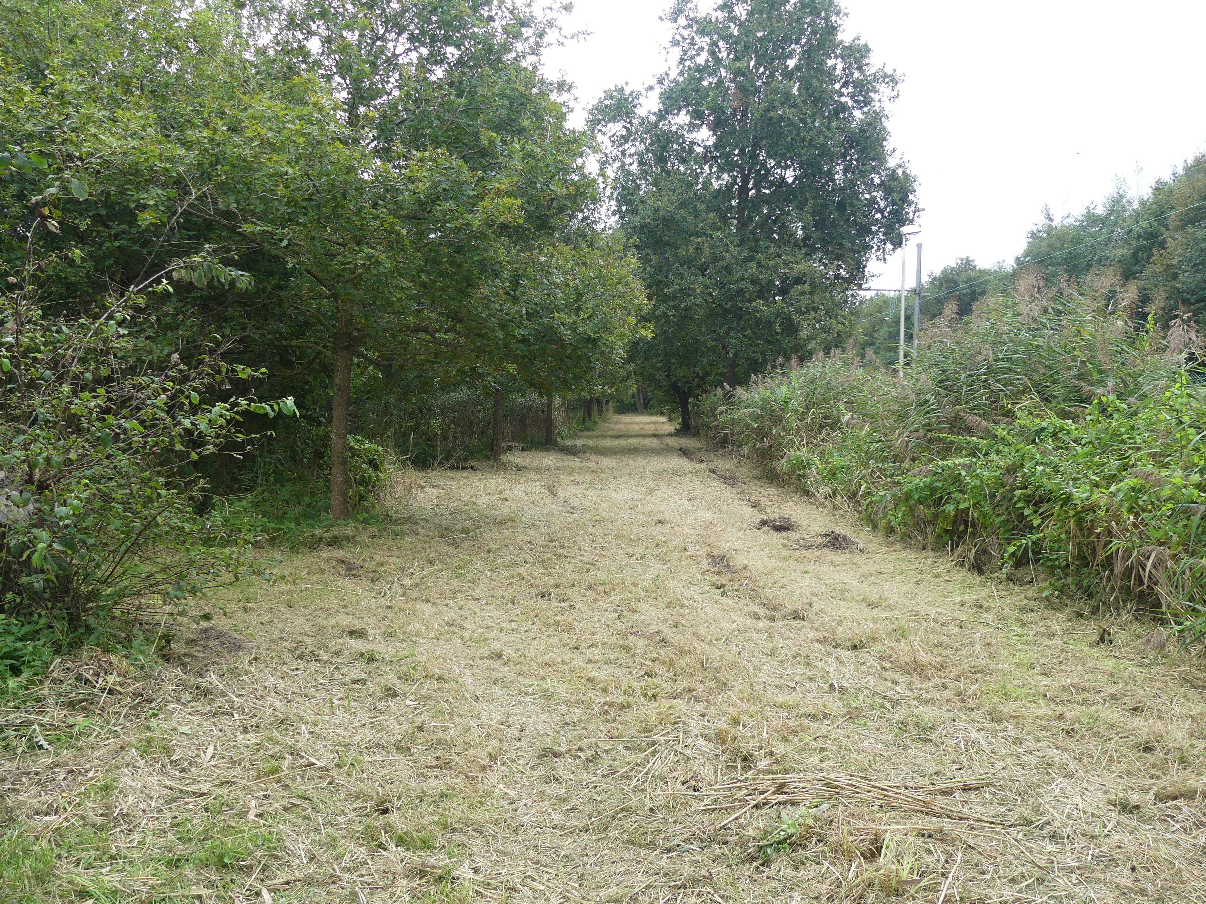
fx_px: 871
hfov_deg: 69.4
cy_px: 452
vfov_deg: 54.9
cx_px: 603
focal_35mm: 25
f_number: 3.2
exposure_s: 1/125
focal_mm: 4.5
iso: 100
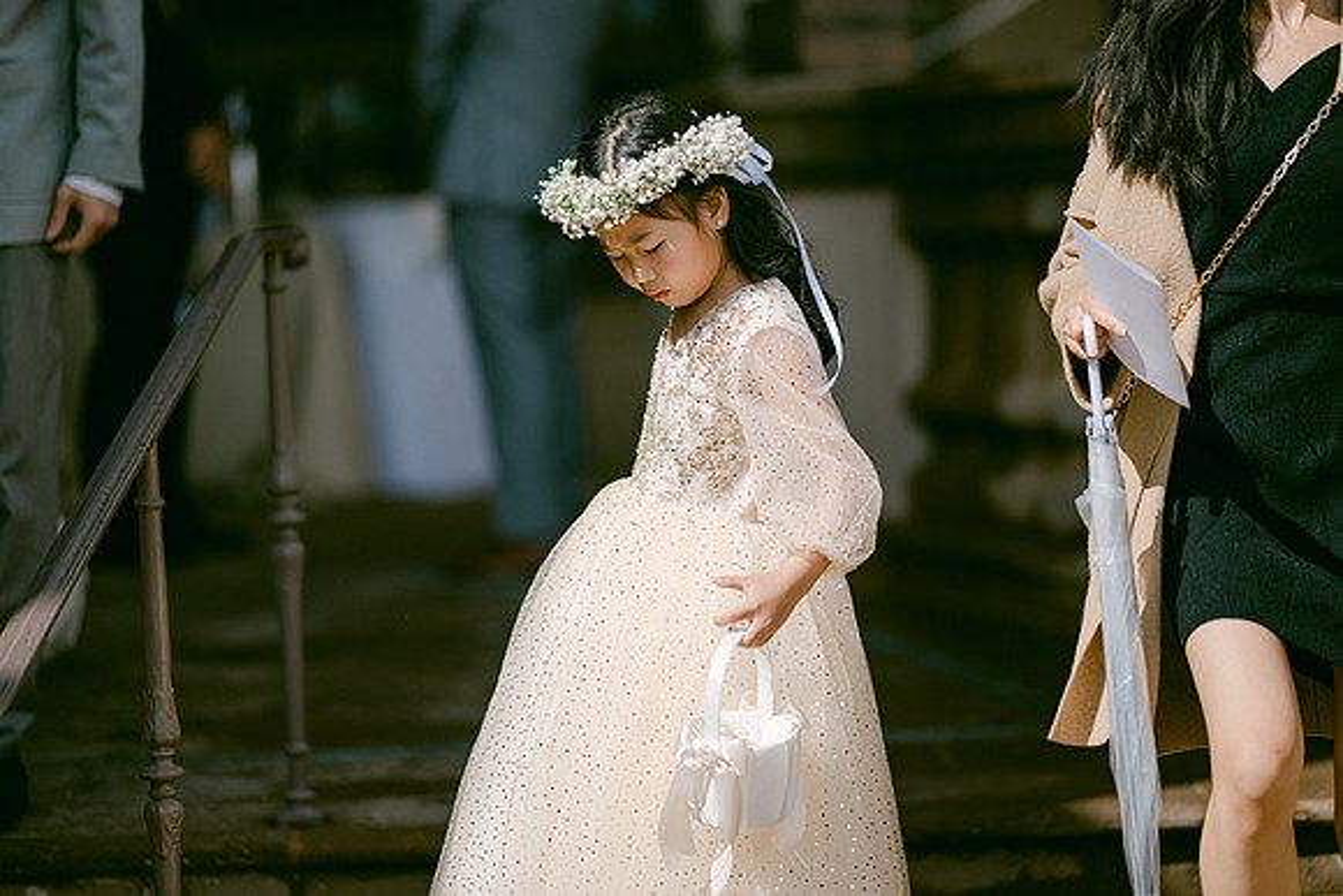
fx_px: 3918
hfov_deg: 19.5
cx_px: 672
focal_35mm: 105
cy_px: 448
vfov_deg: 13.0
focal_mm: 105
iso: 200
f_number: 1.4
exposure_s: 1/16000
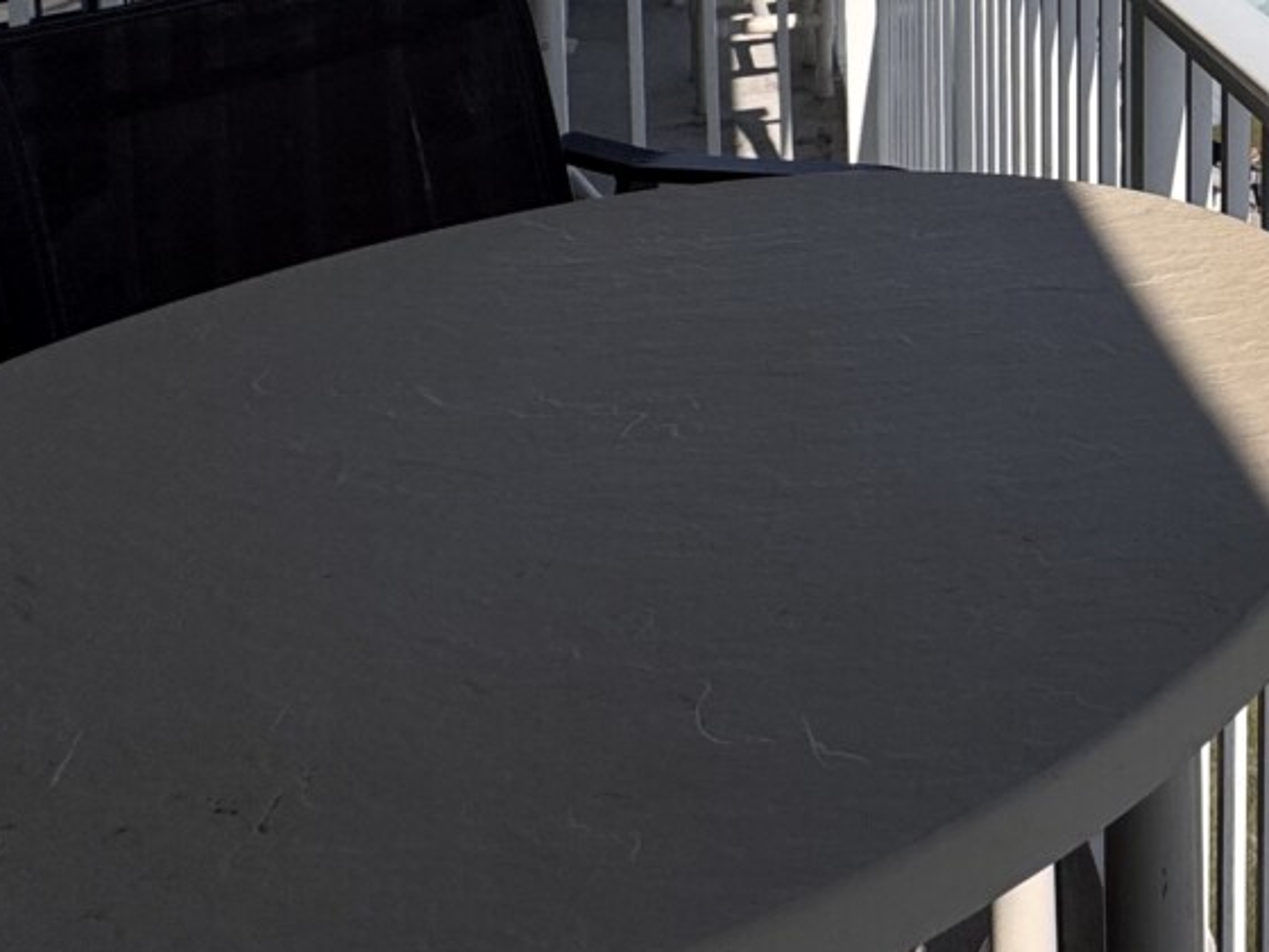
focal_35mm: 45
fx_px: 1650
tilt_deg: -3.4
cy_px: -286
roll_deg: +0.0
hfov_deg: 32.6
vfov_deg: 27.1
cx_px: 1611
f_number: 2.2
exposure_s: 1/4132
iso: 50
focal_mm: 2.22
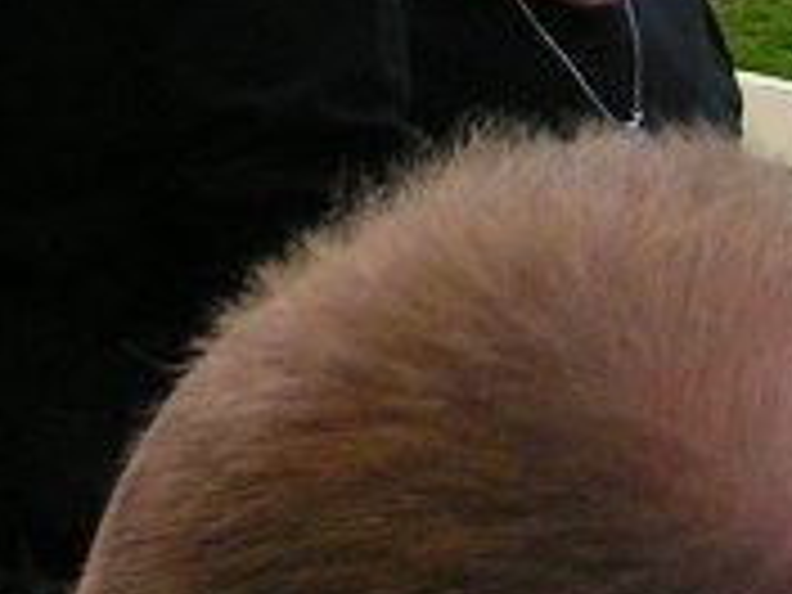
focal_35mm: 173
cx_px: -256
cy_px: -621
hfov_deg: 11.1
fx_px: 3958
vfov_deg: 8.1
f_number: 2.8
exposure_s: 1/40
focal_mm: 5.8
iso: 100
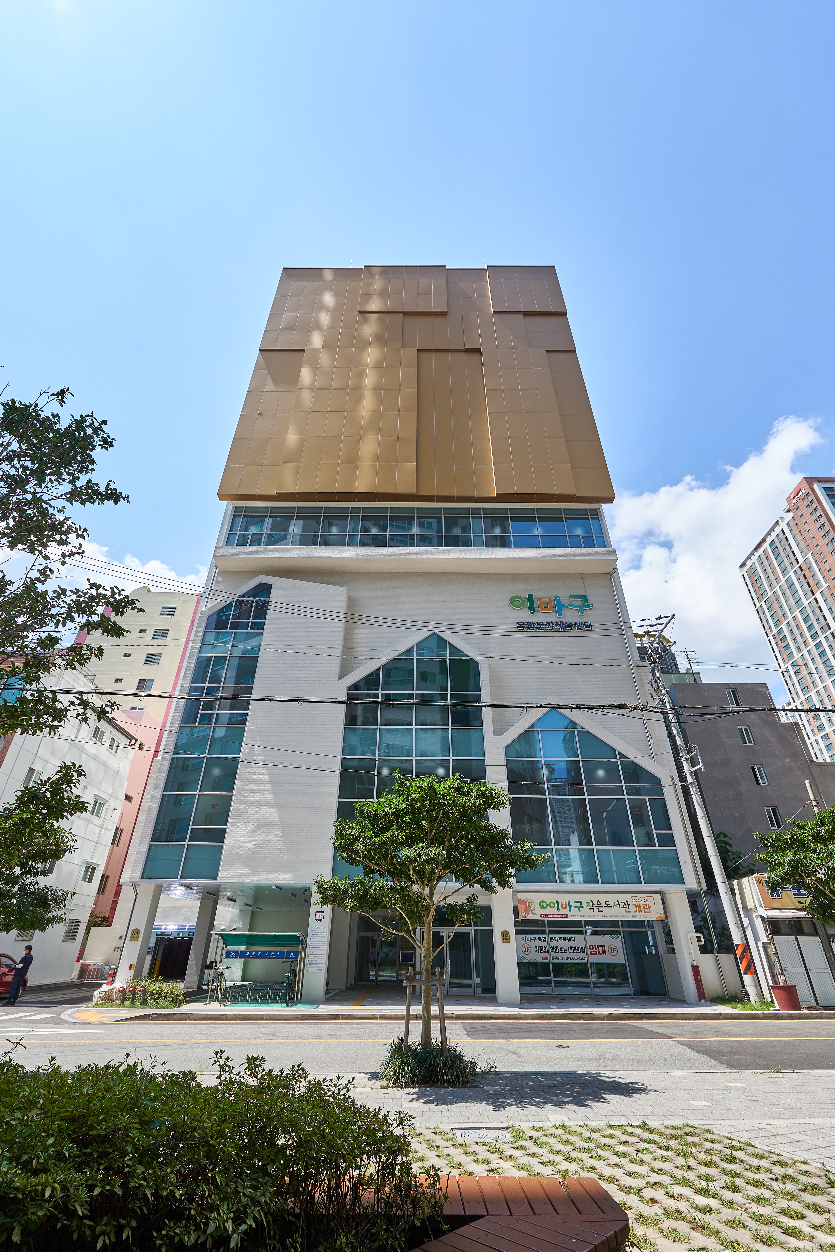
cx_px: 418
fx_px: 522
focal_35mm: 15
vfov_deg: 100.4
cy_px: 626
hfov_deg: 77.3
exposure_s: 1/160
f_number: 8
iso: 100
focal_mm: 10
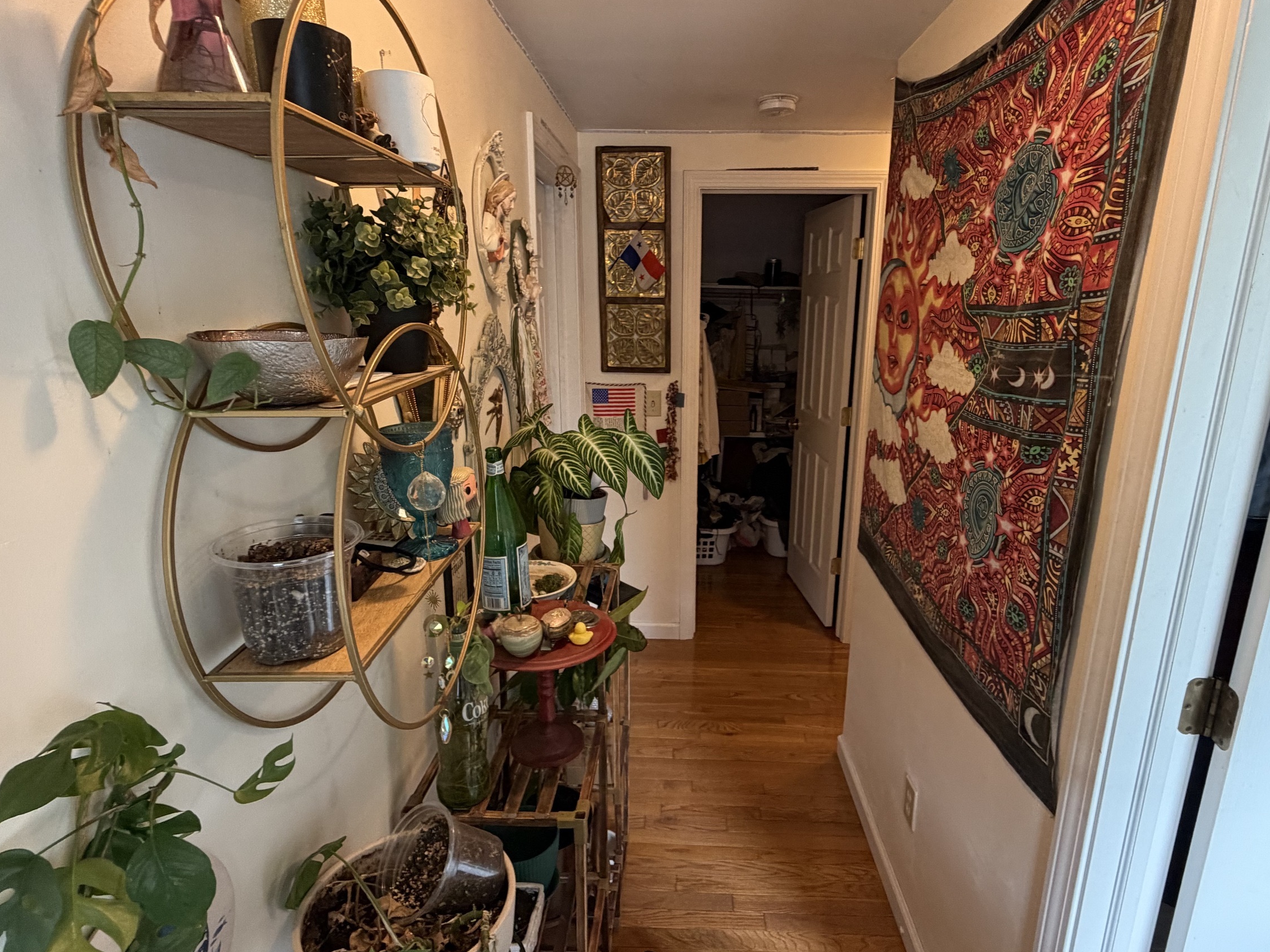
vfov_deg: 68.7
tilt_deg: -13.7
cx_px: 675
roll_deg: -0.5
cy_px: 474
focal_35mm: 19
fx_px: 697
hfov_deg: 84.6
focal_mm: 2.22
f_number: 2.2
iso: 320
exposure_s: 1/60
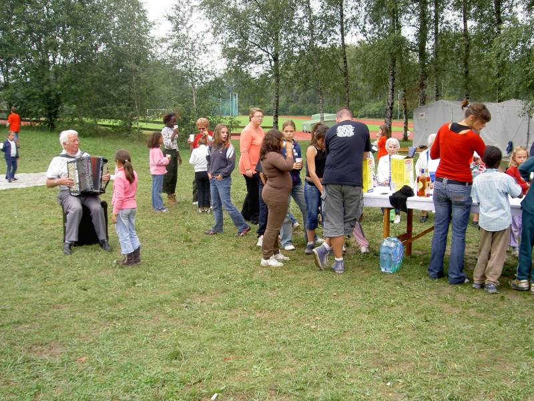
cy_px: 200
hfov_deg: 47.9
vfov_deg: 36.8
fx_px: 602
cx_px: 267
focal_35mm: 39
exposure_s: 1/100
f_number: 4.7
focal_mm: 8
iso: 100
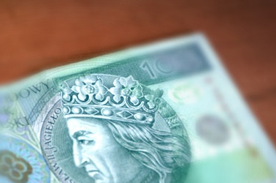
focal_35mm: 61
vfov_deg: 21.8
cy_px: 149
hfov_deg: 32.4
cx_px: 72
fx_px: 466
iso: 800
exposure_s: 1/60
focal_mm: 24
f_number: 4
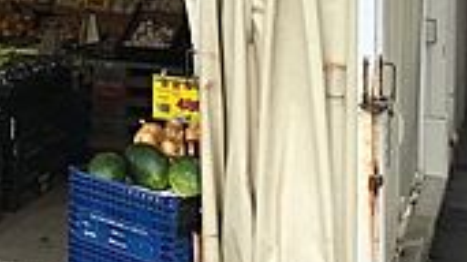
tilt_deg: +4.0
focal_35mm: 107
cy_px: -131
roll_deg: -1.6
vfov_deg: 10.9
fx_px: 1324
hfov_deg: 18.2
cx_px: -191
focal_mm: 3.99
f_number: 1.8
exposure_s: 1/1126
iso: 20
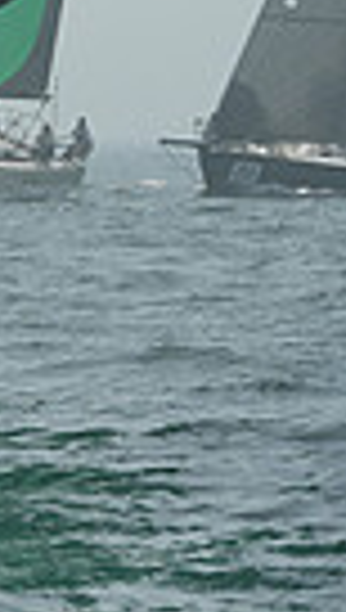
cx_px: -939
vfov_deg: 3.3
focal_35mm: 646
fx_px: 10485
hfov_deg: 1.9
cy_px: -209
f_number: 10
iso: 320
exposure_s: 1/1250
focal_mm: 145
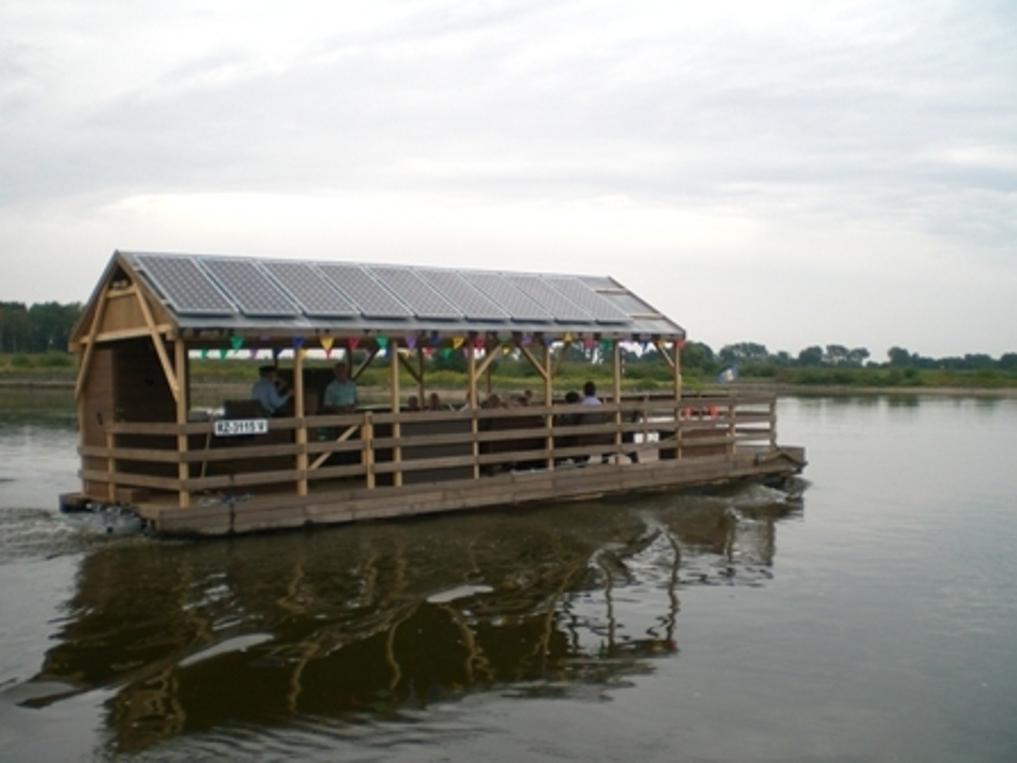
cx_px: 508
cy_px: 382
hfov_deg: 49.0
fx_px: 1116
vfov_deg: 37.7
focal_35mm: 38
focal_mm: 6.3
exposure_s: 1/200
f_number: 3.1
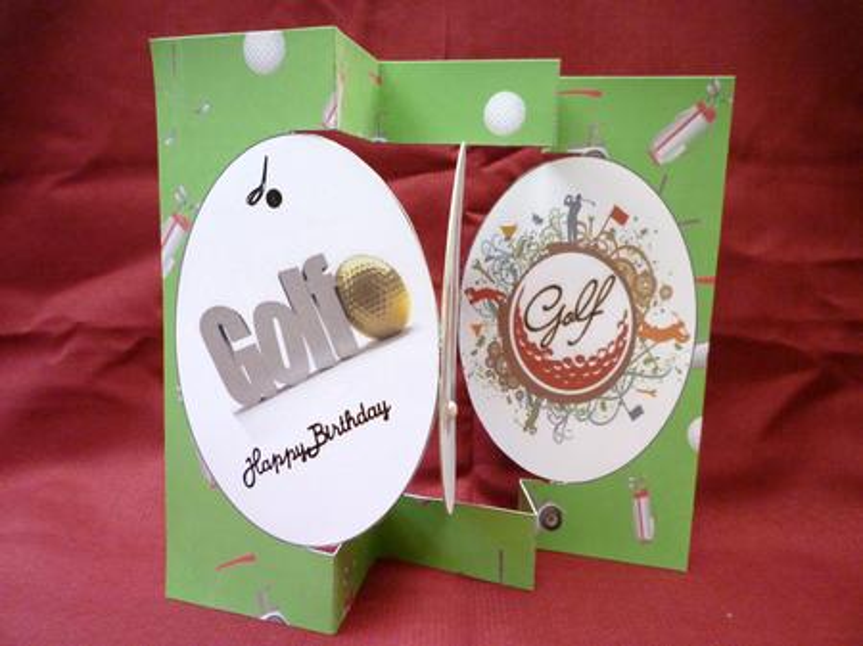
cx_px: 432
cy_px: 323
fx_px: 723
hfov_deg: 61.7
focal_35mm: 29
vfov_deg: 48.2
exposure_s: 1/30
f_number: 3.3
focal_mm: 5.2
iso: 320
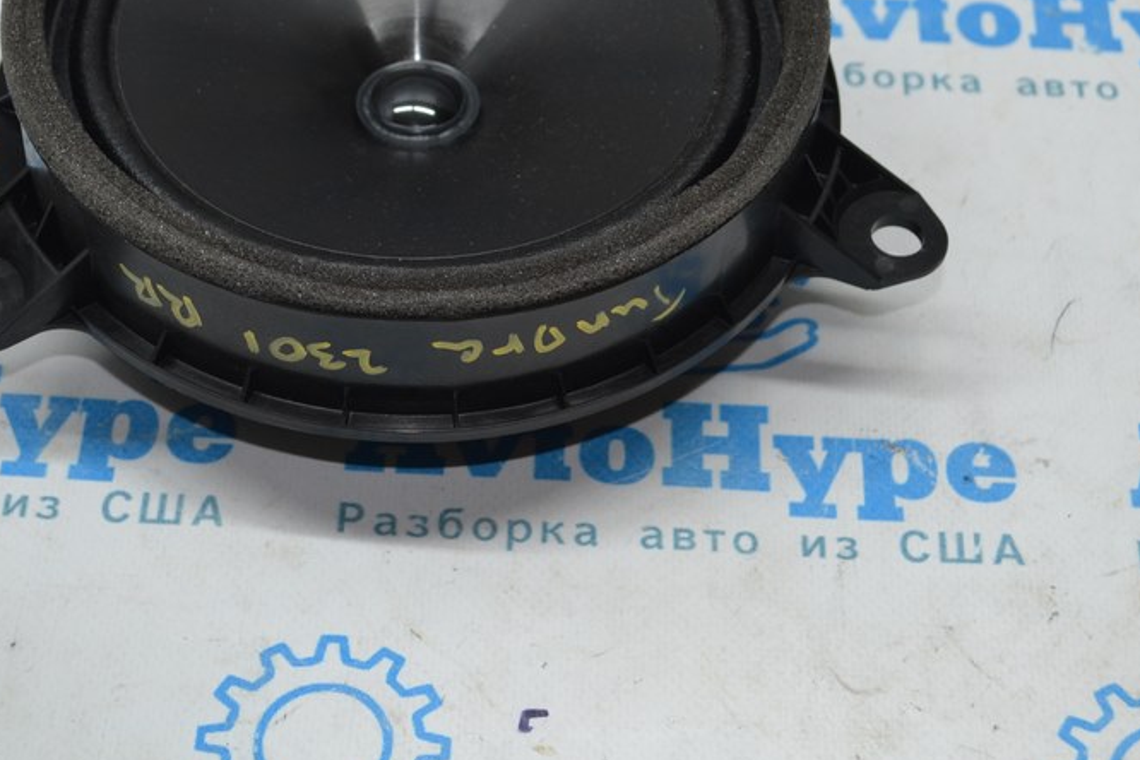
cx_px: 508
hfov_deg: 25.1
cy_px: 246
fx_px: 2557
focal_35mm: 81
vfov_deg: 16.9
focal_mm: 35
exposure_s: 1/100
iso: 400
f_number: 5
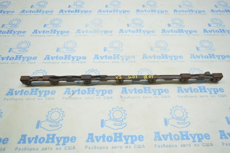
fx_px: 172
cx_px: 115
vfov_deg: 47.9
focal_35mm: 27
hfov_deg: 67.4
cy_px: 76
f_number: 3.5
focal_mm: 18
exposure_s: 1/40
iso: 400
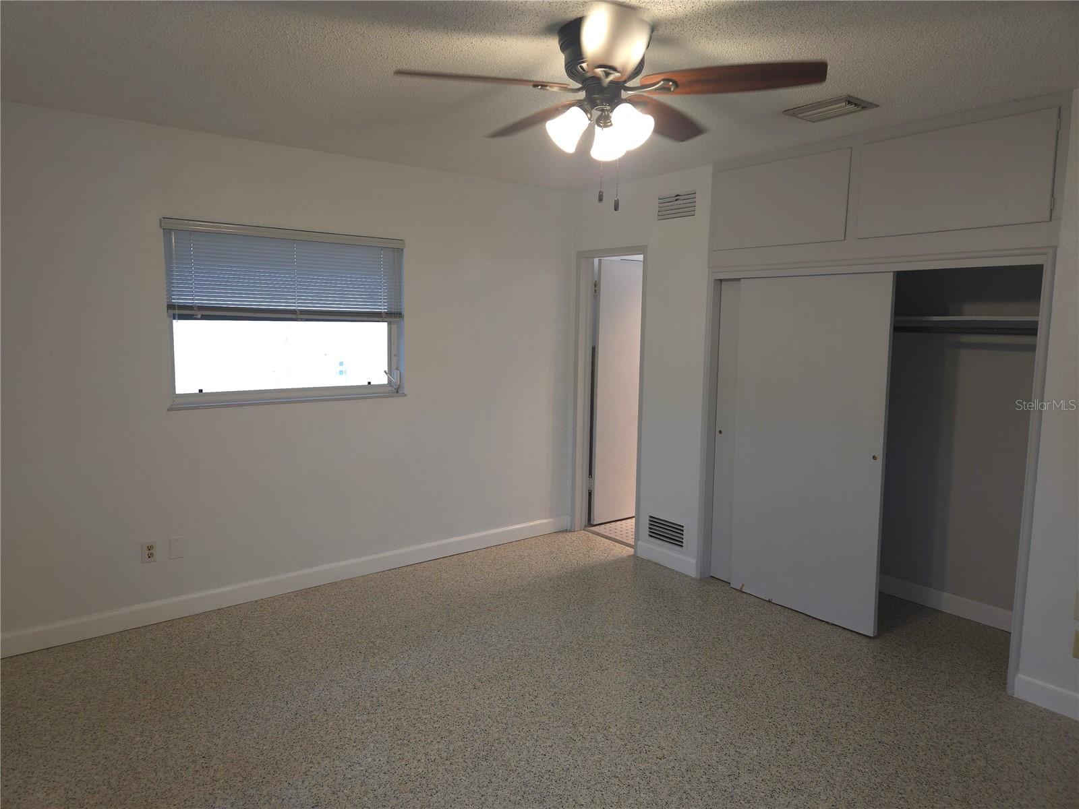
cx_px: 540
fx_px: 717
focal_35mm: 23
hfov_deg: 73.9
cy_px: 404
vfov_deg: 58.9
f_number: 1.8
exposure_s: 1/60
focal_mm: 5.4
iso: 125
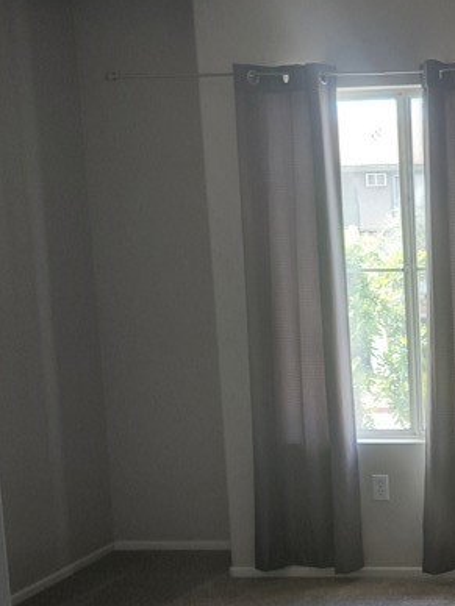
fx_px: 1157
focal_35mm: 66
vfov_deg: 29.1
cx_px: 513
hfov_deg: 21.0
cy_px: 433
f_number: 1.8
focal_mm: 4.69
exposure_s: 1/120
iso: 160
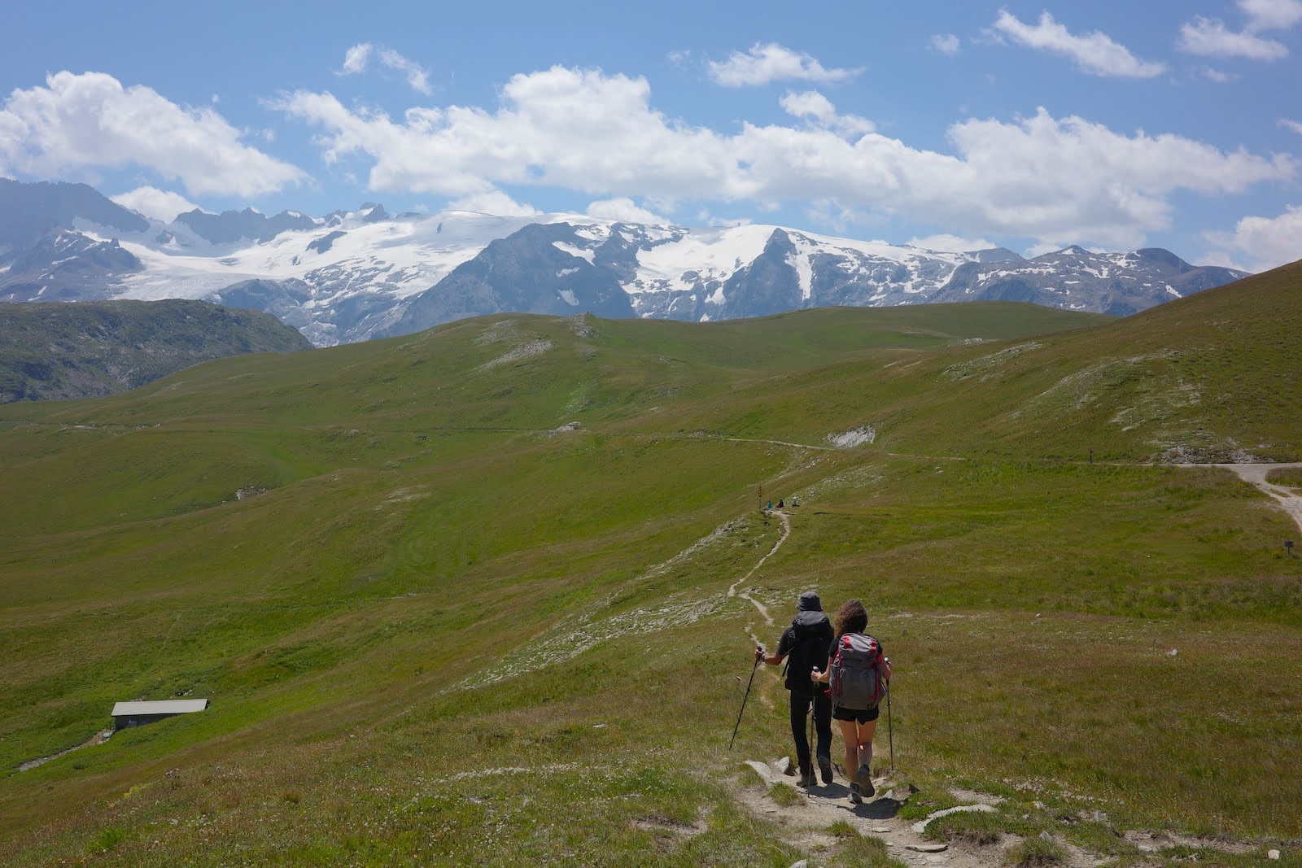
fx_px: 1447
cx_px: 651
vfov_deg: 33.4
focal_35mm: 40
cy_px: 434
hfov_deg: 48.5
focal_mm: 26
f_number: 4
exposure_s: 1/2500
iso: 200
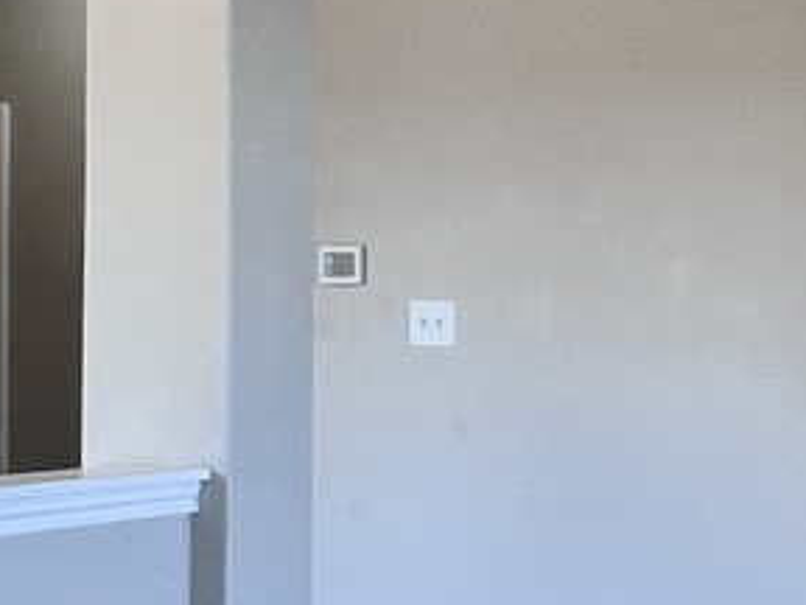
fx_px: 3027
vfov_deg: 11.4
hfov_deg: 13.6
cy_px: 331
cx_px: 1452
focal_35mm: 130
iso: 50
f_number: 1.5
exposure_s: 1/2915
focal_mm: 5.7
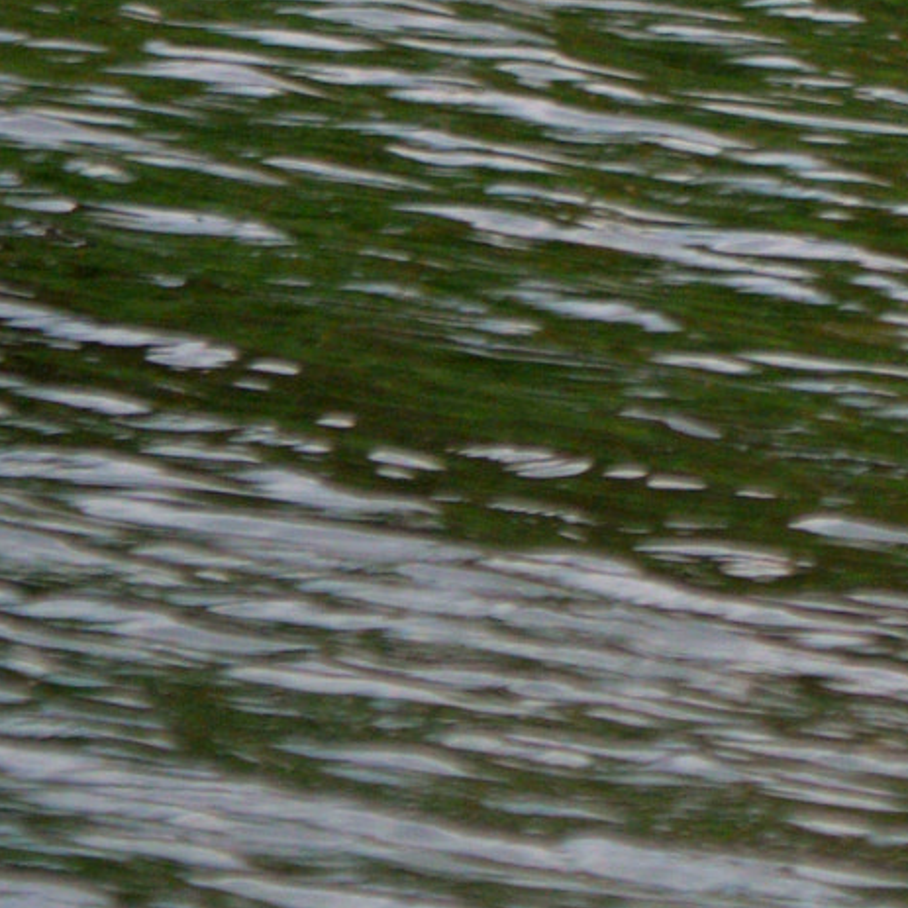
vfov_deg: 0.9
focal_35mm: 1880
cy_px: -333
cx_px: 1502
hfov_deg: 0.9
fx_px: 55792
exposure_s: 1/3000
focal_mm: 500
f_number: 6.3
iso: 800
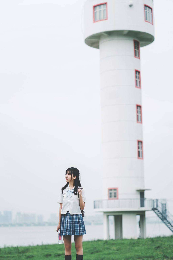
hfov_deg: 16.1
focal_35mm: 85
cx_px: 86
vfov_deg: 23.9
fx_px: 613
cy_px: 130
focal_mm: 85
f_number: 2.5
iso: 125
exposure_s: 1/640
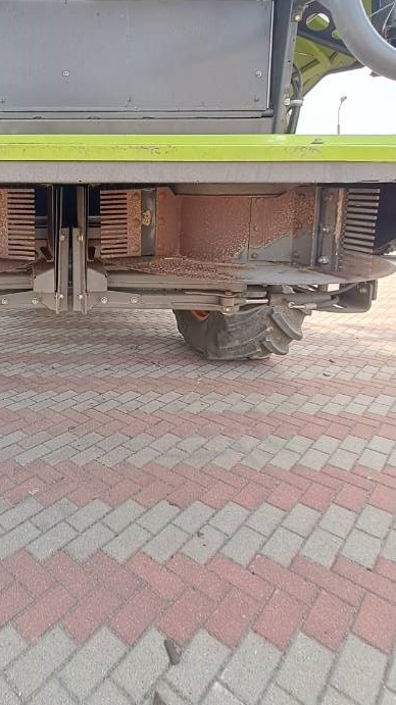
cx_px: 61
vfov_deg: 81.9
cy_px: 255
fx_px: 393
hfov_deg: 49.3
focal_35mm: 21
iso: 40
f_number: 2.2
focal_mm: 1.42
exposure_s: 1/252
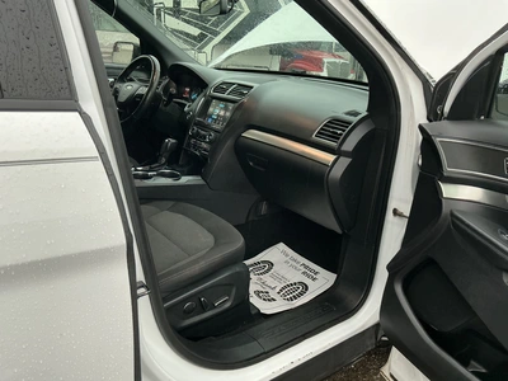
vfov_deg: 49.7
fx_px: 411
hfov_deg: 63.4
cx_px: 254
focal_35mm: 28
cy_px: 190
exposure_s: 1/60
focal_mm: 3
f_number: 1.8
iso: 125
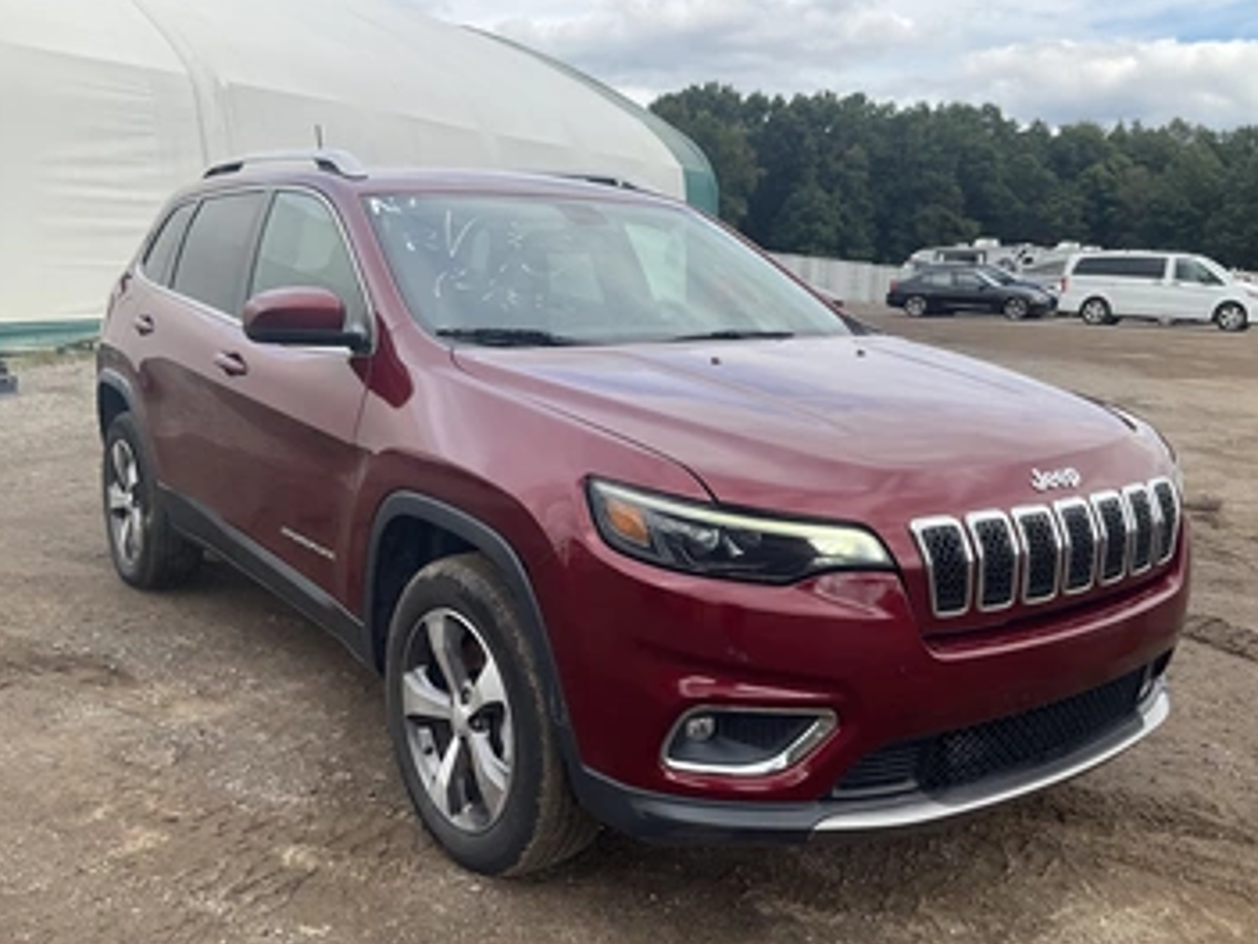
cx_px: 661
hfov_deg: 55.3
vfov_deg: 42.9
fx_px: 1199
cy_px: 501
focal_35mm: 33
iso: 25
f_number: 1.8
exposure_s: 1/816
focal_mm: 3
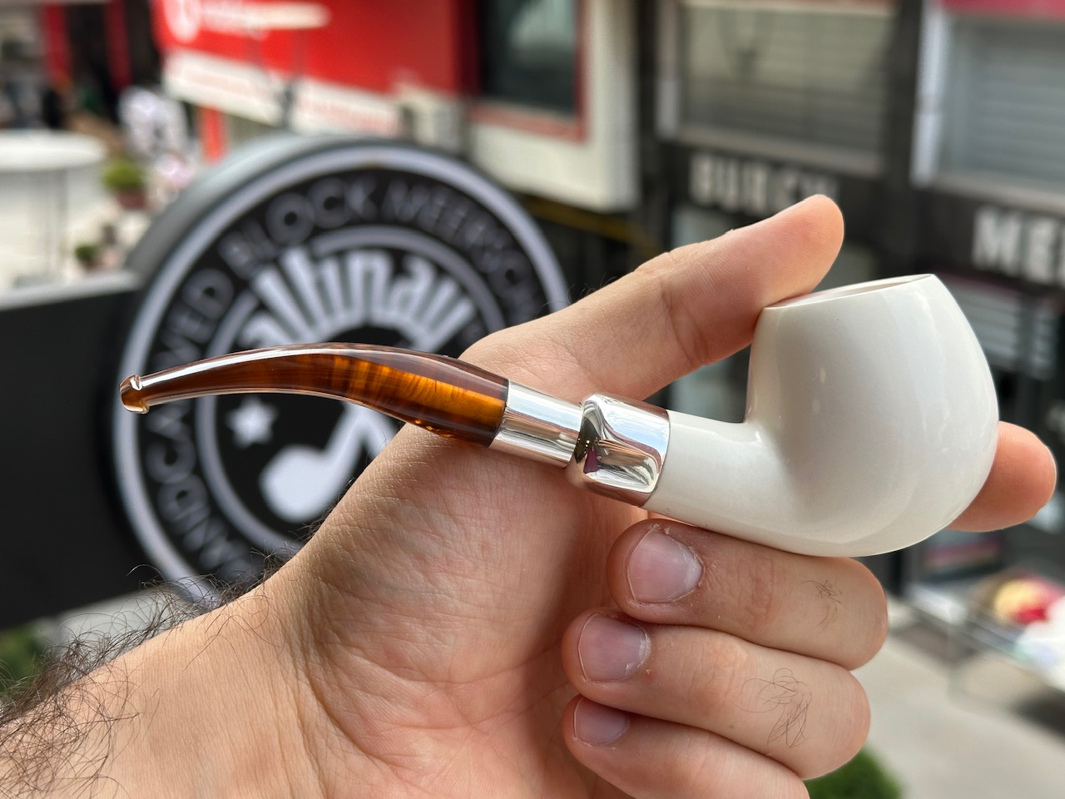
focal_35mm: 48
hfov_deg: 39.7
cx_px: 532
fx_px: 1477
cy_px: 400
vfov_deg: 30.3
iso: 64
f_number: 1.78
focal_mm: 6.86
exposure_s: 1/580
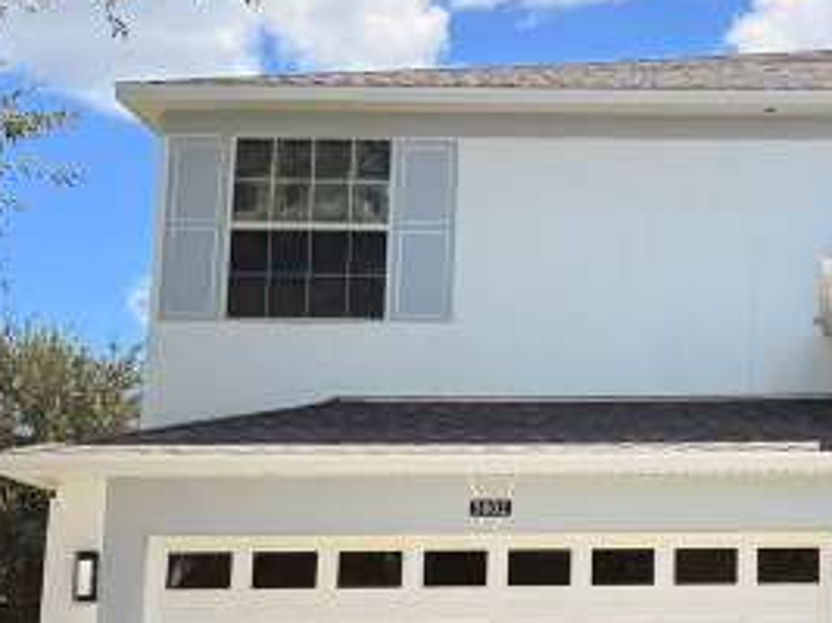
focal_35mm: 72
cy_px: 449
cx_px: 863
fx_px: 1730
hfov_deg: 25.5
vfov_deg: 20.3
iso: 125
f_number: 1.78
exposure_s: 1/3584
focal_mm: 6.76
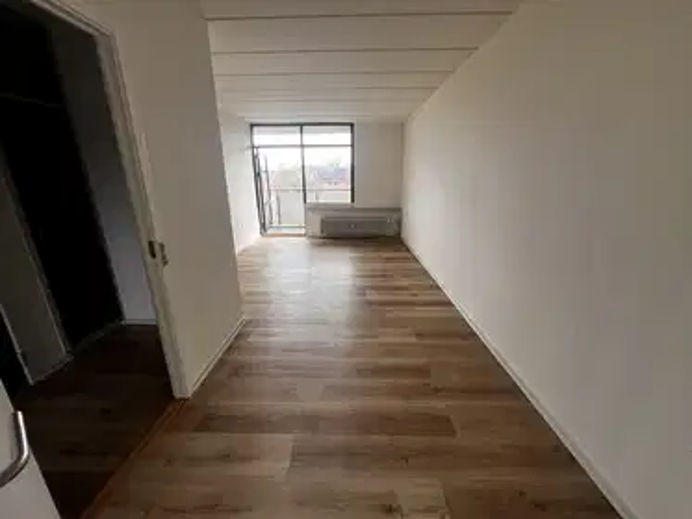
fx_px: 260
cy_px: 260
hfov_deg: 106.2
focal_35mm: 13
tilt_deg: -16.5
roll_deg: +0.2
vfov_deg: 89.9
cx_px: 346
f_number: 1.8
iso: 32
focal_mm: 1.57
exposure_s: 1/106
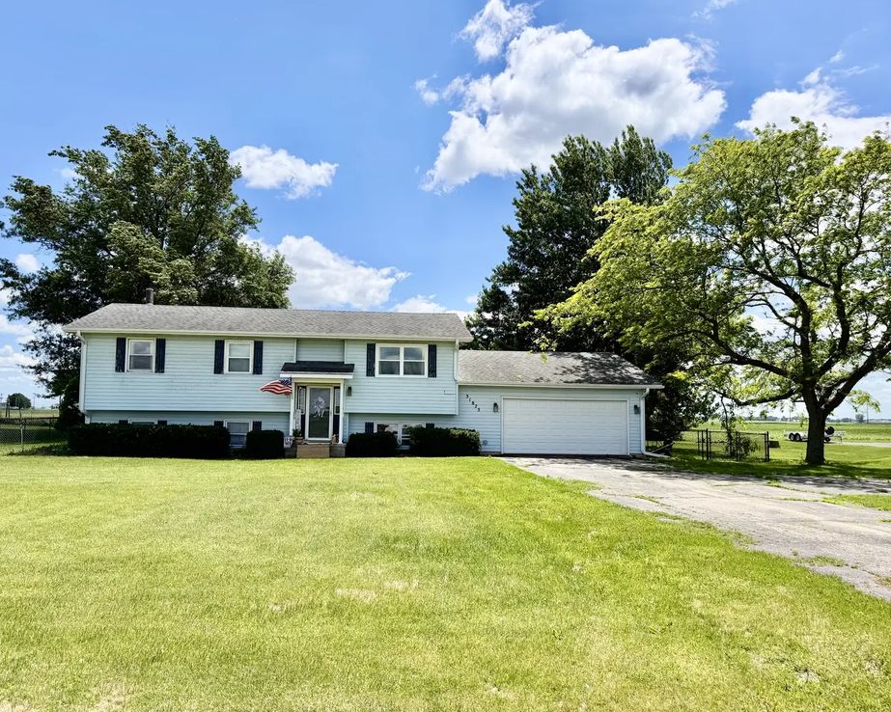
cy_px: 369
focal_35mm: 26
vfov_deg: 54.9
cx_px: 417
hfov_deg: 66.0
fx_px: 685
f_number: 1.78
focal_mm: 6.76
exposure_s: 1/5714
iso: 100
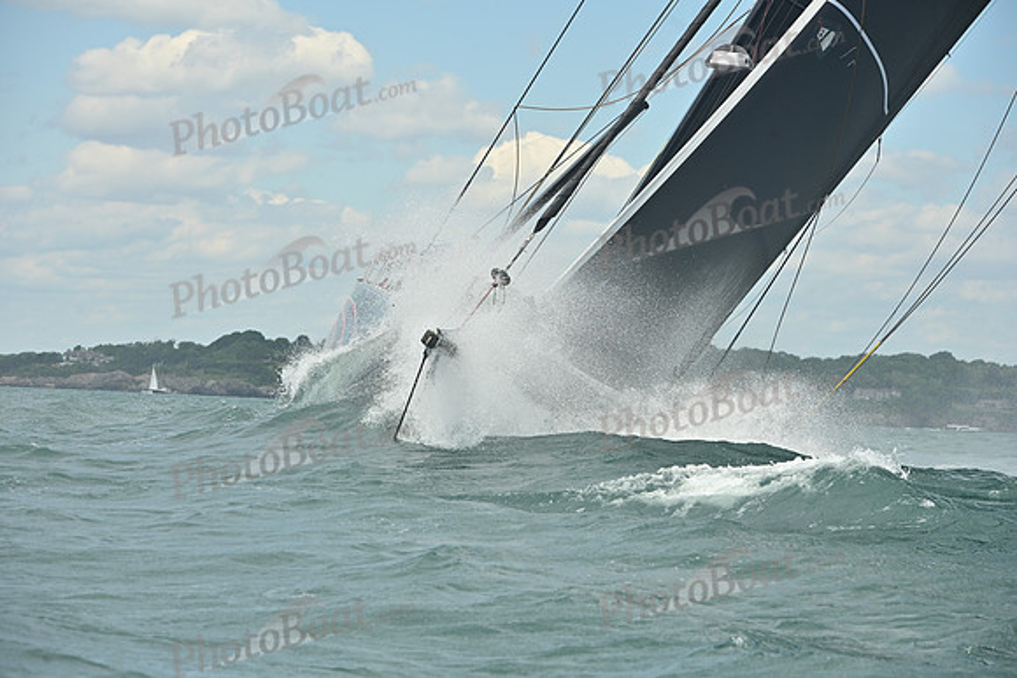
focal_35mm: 160
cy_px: 339
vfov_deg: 8.6
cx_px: 508
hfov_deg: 12.8
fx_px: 4521
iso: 250
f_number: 9
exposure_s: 1/1250
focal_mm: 160
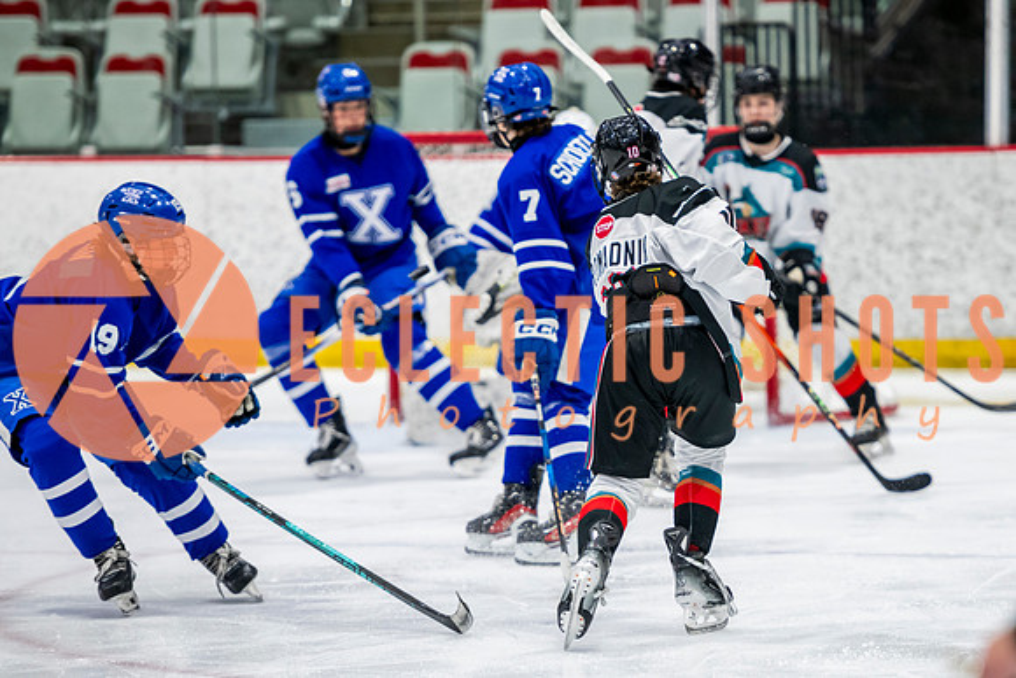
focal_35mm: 256
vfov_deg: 5.4
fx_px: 7225
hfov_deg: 8.0
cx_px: 657
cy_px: 419
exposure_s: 1/800
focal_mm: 180
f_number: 3.2
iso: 1600
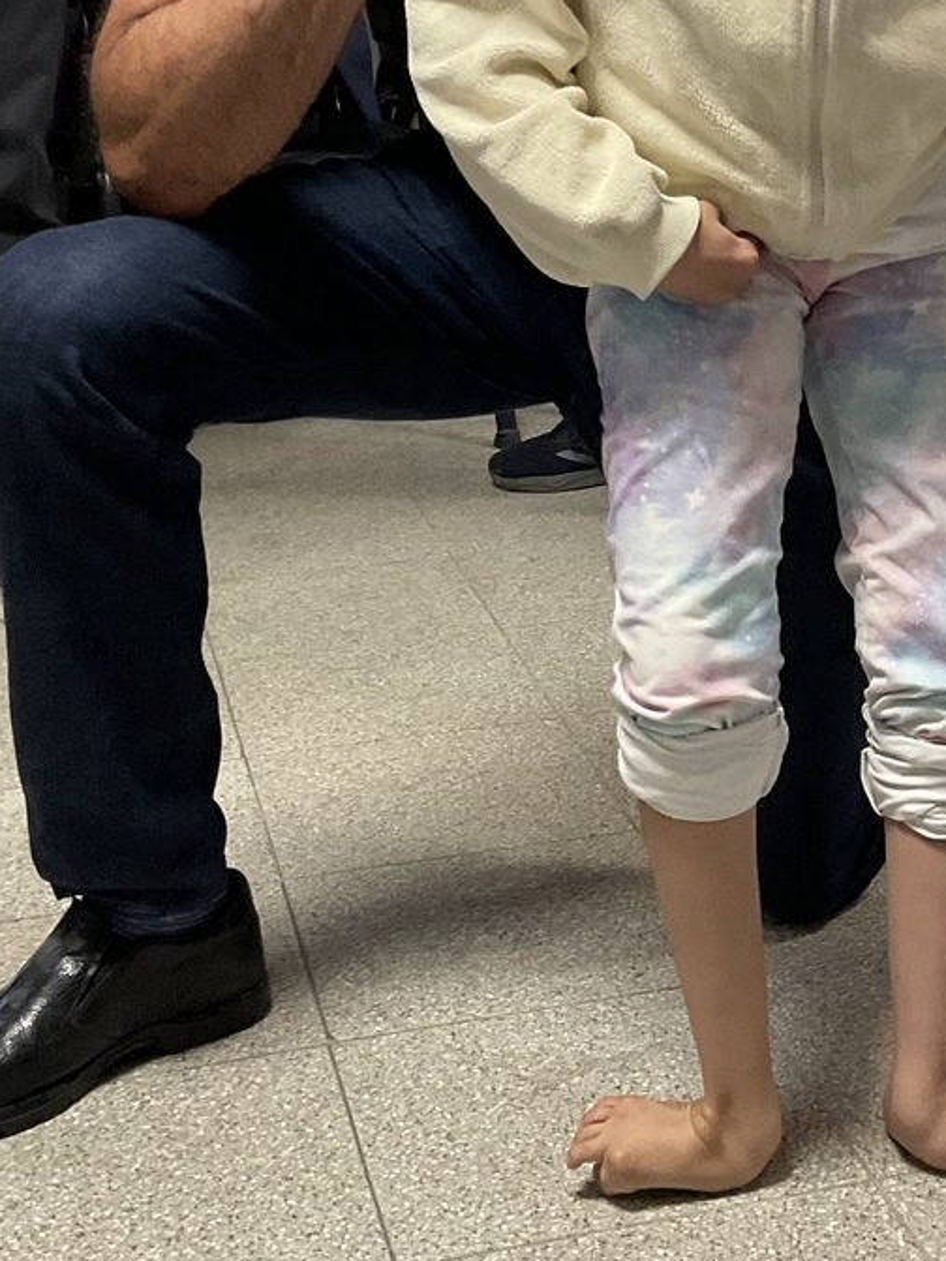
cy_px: 373
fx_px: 2514
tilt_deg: -11.2
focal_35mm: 69
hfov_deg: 21.0
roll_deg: +0.8
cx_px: 764
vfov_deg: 27.9
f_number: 1.8
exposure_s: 1/50
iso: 160
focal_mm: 3
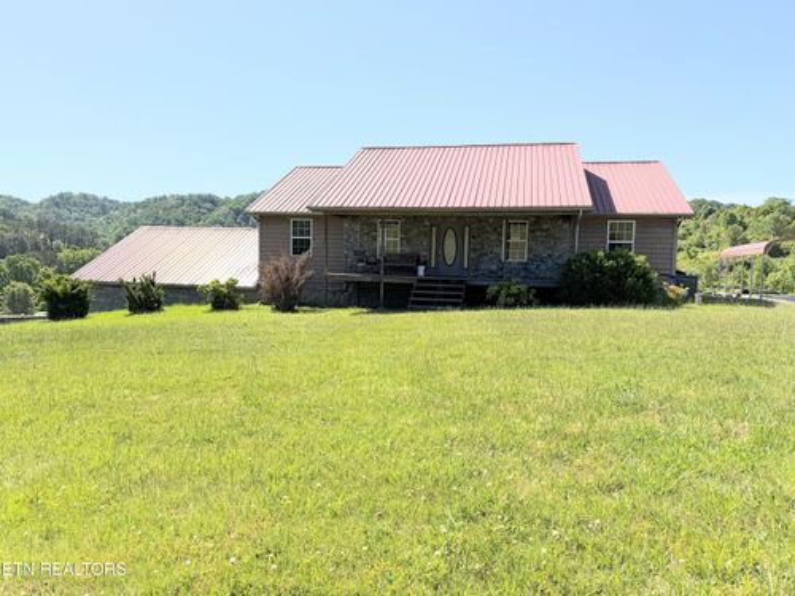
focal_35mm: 24
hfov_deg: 71.6
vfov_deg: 56.8
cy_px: 298
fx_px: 551
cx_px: 398
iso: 80
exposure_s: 1/5714
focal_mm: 6.76
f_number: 1.78
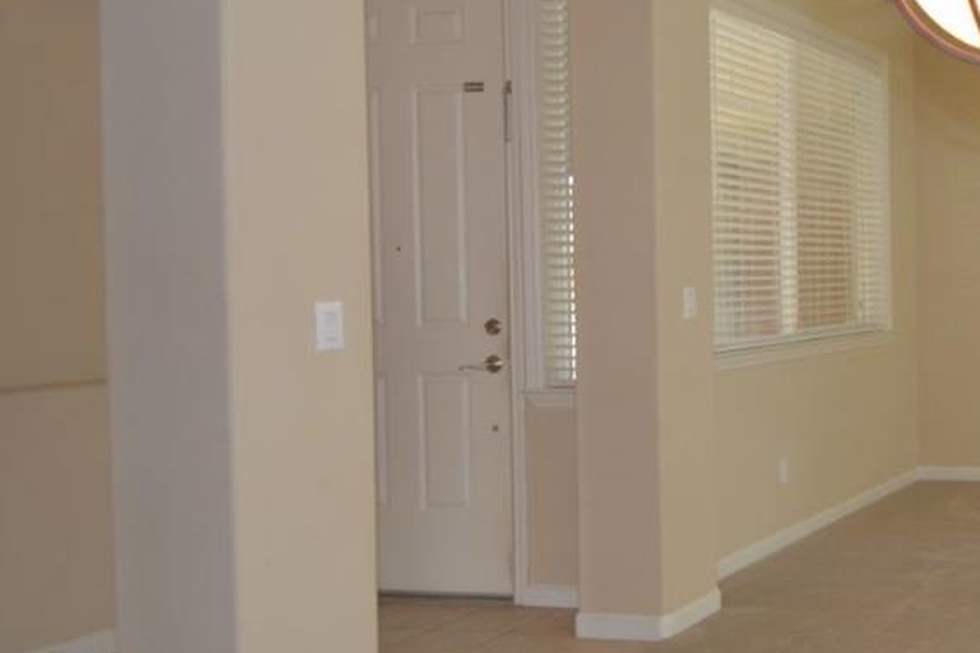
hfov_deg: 37.4
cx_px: 1163
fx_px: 1089
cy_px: 266
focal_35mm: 40
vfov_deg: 33.3
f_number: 4
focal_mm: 10
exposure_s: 1/60
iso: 200
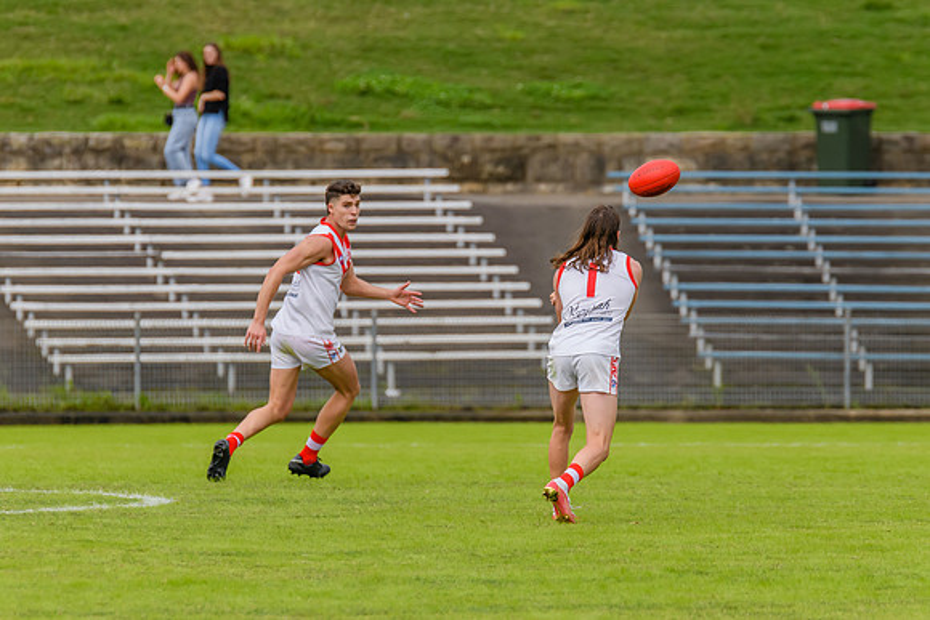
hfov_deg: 3.7
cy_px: 346
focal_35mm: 555
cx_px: 524
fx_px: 14330
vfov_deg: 2.5
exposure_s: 1/2500
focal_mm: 420
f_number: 6.3
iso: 800
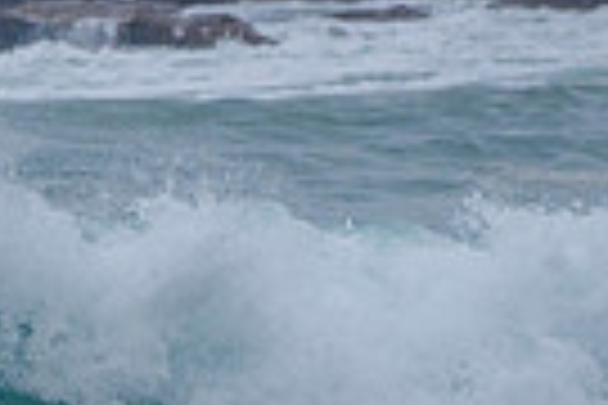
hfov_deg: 0.8
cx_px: -558
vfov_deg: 0.5
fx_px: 44482
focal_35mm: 2634
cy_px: 452
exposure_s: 1/2000
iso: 500
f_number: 5.6
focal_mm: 500
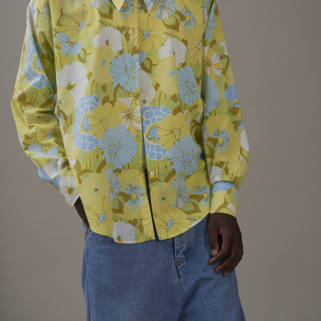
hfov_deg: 13.0
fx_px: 1406
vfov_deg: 13.0
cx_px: 161
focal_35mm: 134
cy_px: 85
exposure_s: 1/160
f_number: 11
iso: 200
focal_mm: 105
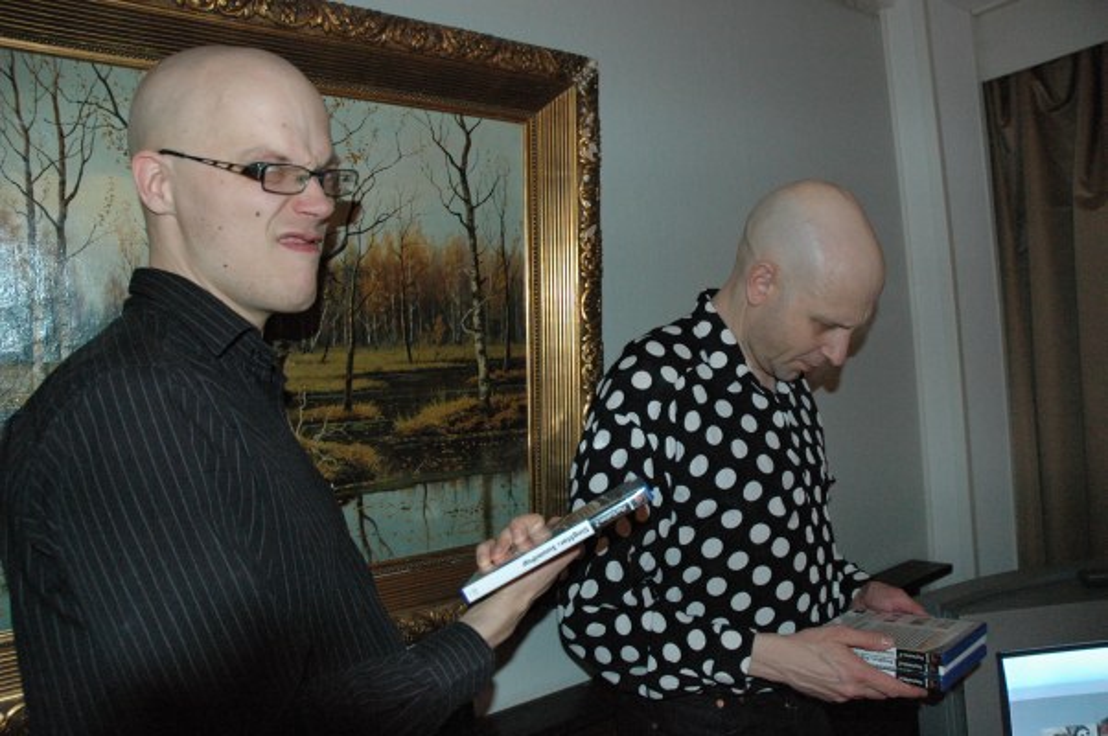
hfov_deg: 67.4
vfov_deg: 47.8
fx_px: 830
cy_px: 368
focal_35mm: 27
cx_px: 554
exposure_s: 1/60
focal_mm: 18
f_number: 5
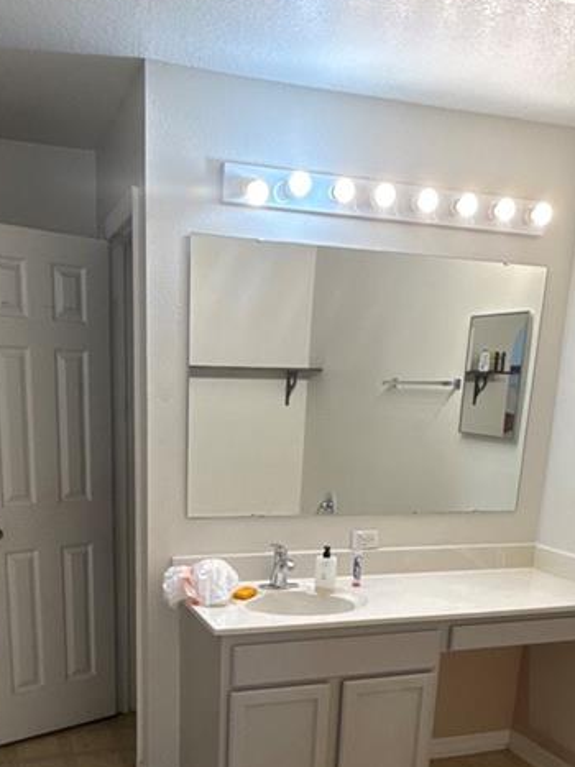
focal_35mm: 36
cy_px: 619
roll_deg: -2.0
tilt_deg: -15.1
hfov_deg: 39.5
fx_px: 798
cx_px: 242
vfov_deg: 48.3
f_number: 2.2
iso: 125
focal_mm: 2.22
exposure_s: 1/120
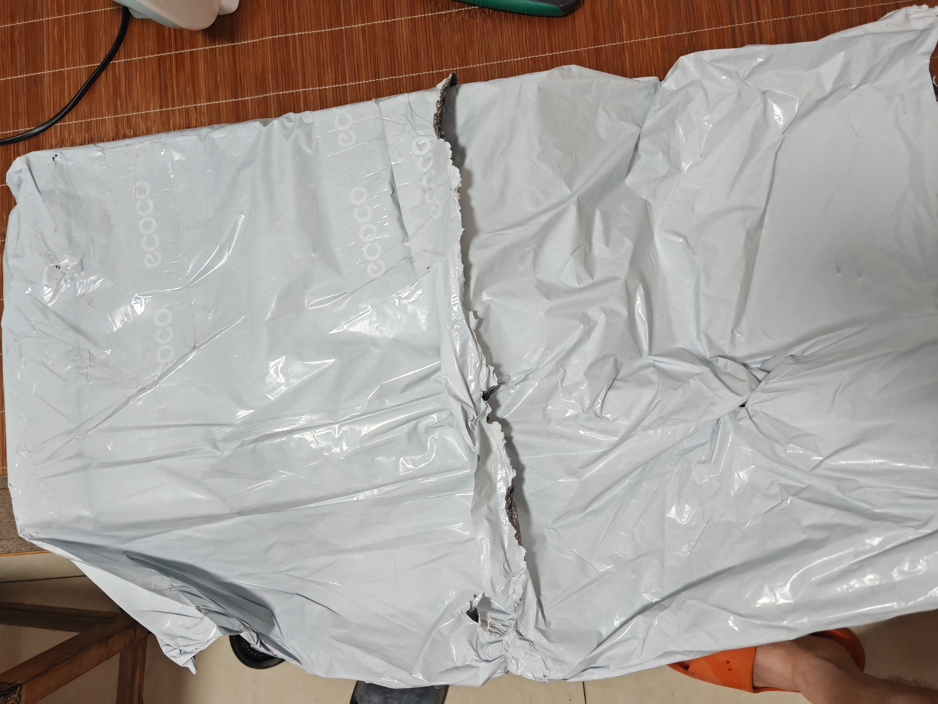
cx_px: 469
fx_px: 732
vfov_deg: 51.4
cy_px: 352
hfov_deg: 65.3
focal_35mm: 27
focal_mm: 6.67
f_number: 1.9
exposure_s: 1/50
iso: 800
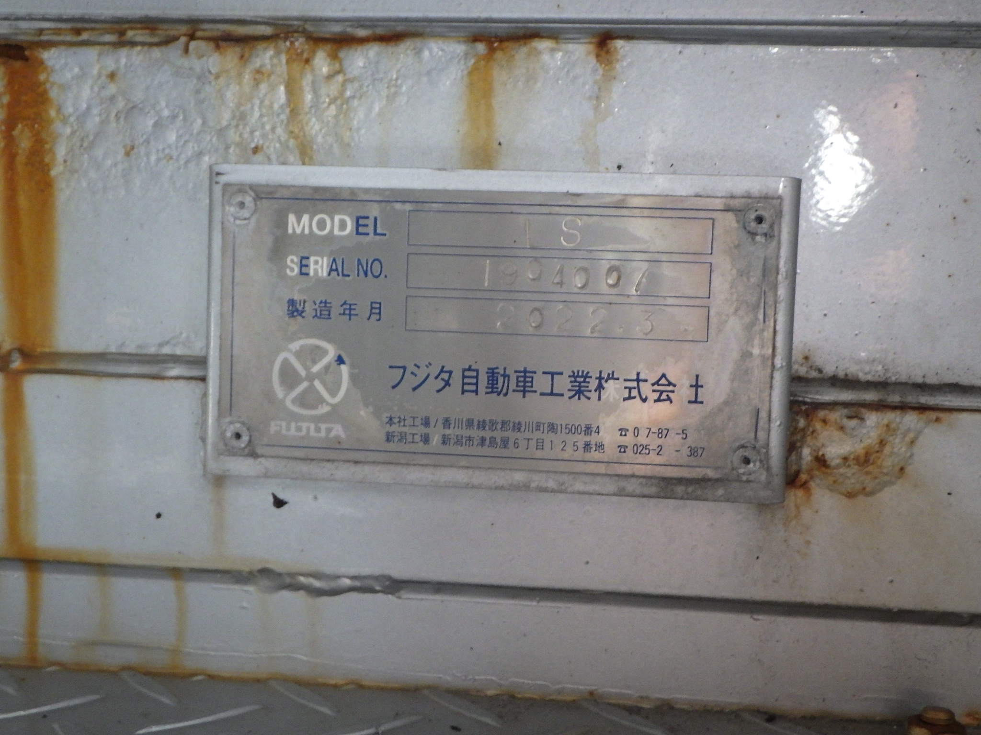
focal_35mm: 42
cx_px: 490
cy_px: 368
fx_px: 1190
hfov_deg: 44.8
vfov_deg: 34.3
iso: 800
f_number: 4.2
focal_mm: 7.5
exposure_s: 1/50
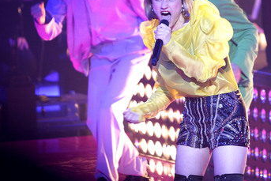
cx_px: 177
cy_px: 70
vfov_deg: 2.5
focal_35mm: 540
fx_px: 4067
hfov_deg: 3.8
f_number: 6.3
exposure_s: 1/160
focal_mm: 411
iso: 5000
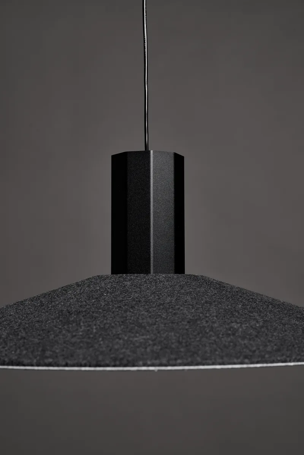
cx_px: 152
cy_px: 228
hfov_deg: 23.4
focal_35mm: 58
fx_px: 734
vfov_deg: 34.5
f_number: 8
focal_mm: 58
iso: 200
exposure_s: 1/100
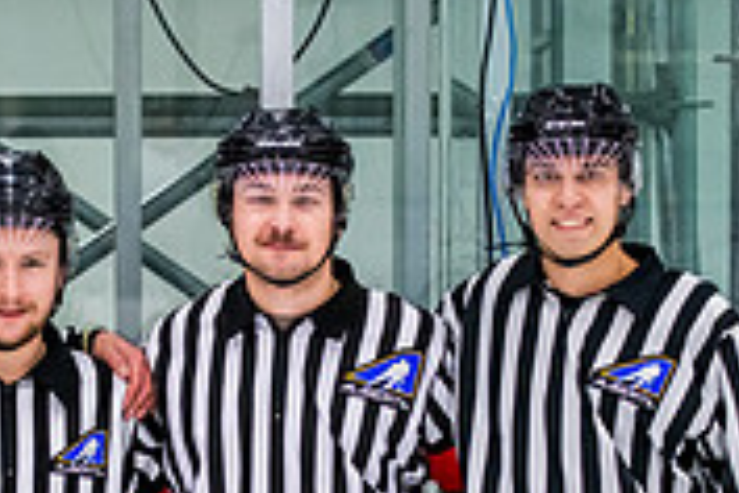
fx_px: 4700
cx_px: 192
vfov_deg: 6.0
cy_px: 658
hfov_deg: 9.0
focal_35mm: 229
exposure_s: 1/800
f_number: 3.2
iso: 2500
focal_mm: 70
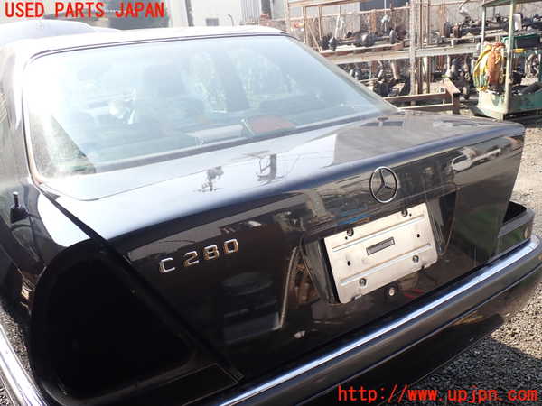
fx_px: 470
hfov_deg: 60.0
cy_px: 203
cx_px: 271
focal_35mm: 30
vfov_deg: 46.8
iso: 100
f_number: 3.2
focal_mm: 5.4
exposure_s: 1/250
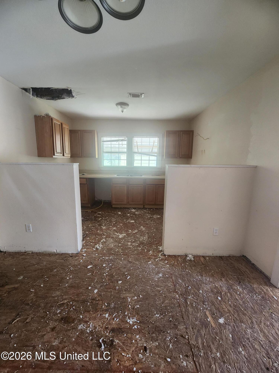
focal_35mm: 13
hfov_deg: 89.9
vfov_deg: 106.2
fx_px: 140
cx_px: 140
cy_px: 186
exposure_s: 1/40
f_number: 2.2
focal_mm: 2.2
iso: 320
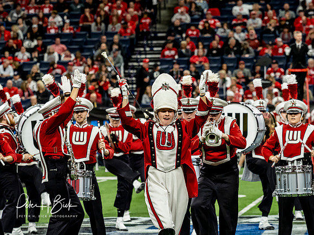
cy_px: 118
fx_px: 2086
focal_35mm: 230
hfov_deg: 8.6
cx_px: 157
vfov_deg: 6.5
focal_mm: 115
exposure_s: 1/500
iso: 1600
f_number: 4
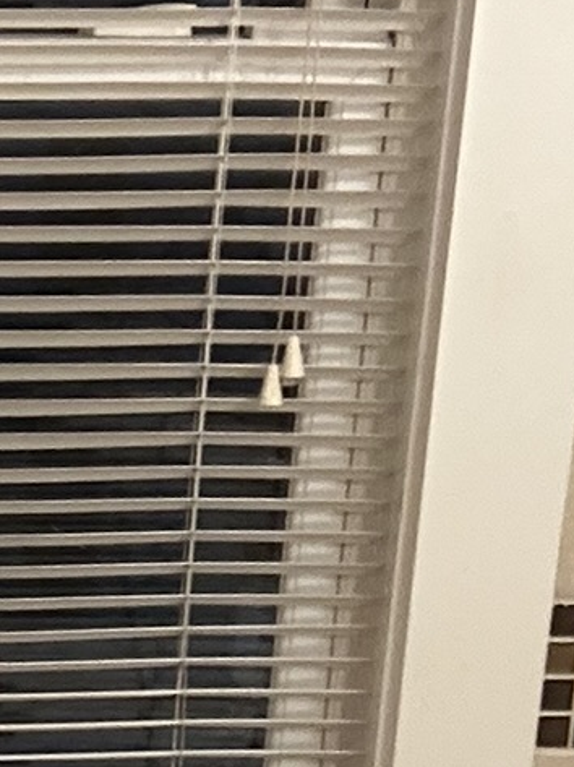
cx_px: -376
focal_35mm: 130
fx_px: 2878
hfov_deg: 10.8
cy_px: 838
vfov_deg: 14.8
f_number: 1.9
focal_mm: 2.69
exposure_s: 1/60
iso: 250
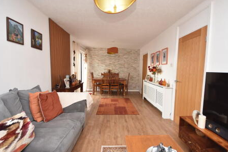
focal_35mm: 16
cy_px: 78
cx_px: 117
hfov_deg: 96.7
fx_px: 101
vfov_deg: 73.7
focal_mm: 10
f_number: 4
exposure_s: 1/60
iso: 720
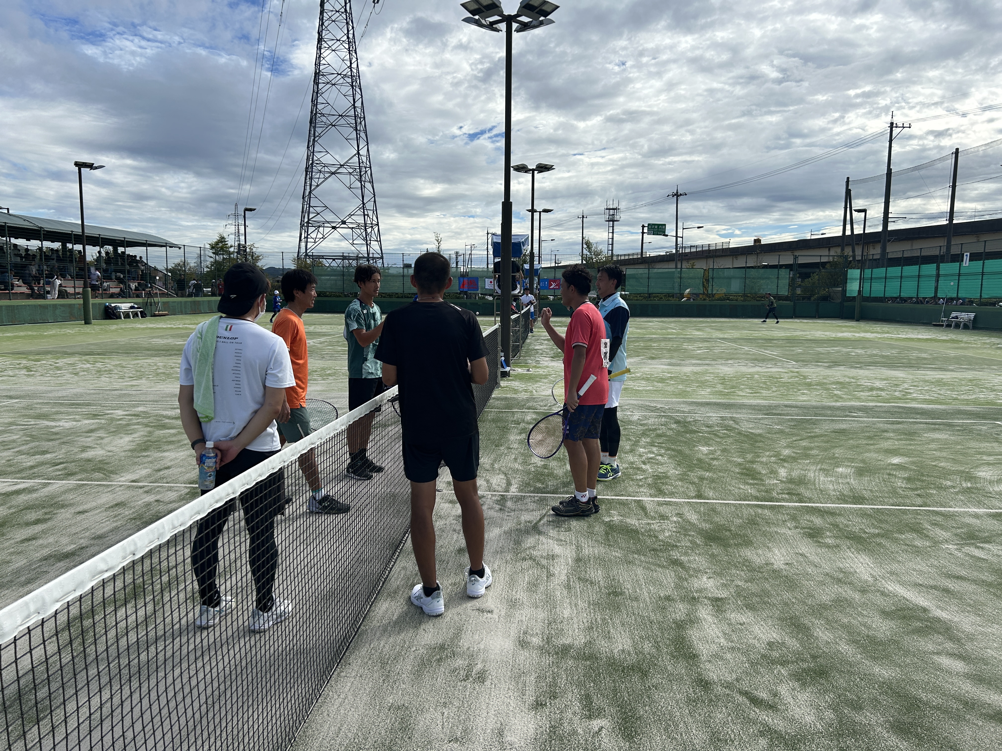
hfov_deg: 67.3
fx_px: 753
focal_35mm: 26
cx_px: 501
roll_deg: -0.7
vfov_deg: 53.1
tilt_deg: -6.1
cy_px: 376
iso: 50
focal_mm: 5.7
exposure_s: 1/5882
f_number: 1.5
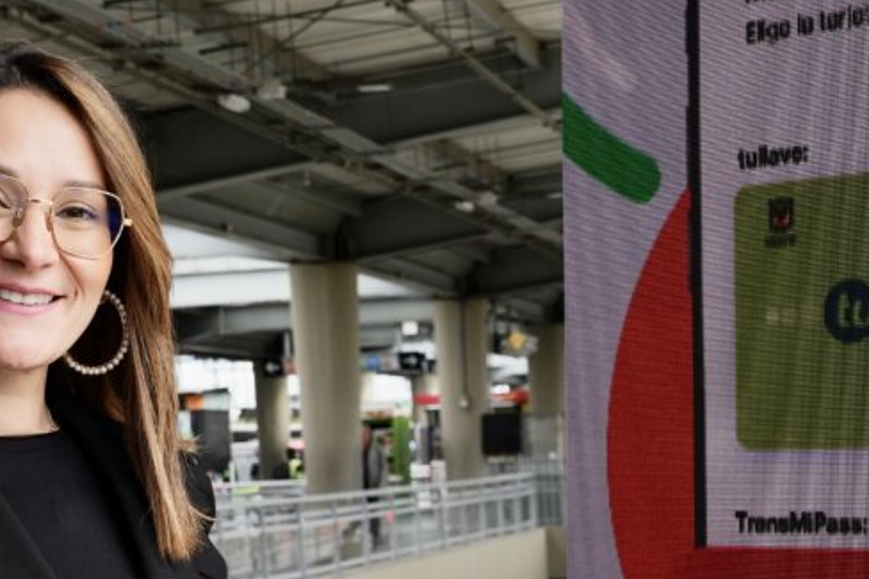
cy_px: 469
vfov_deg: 14.6
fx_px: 2237
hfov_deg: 22.0
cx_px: 504
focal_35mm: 93
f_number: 8
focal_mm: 37.7
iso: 200
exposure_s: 1/200
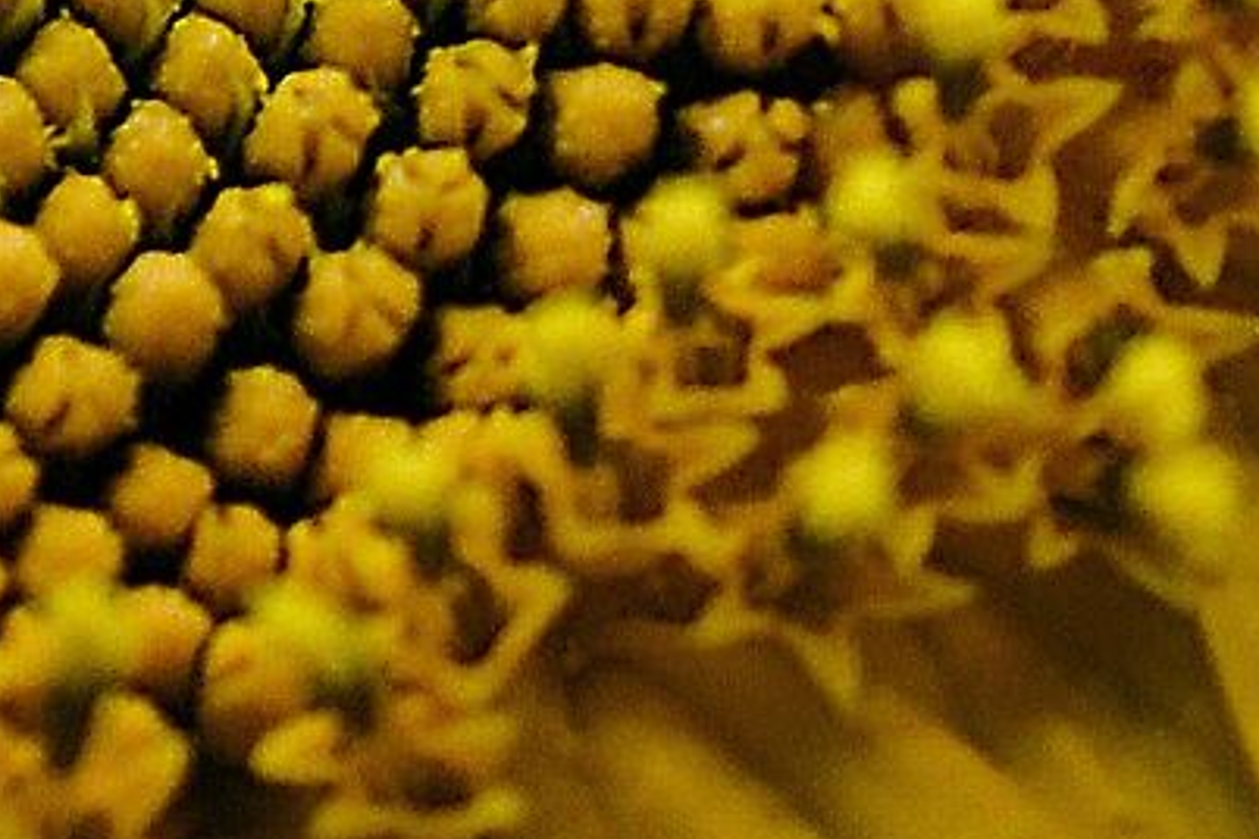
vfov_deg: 1.7
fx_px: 28185
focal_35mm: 806
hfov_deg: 2.6
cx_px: -335
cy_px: -1017
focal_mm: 90
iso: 100
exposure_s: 1/125
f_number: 4.5
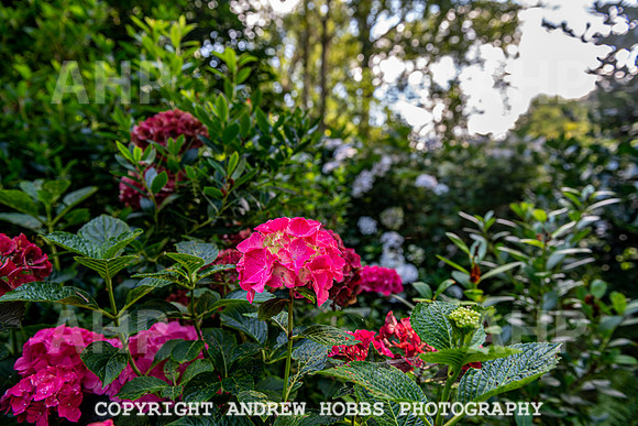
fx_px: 425
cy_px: 213
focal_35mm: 24
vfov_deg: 53.2
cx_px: 319
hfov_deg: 73.7
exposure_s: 1/20
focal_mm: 24
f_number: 4.5
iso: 64
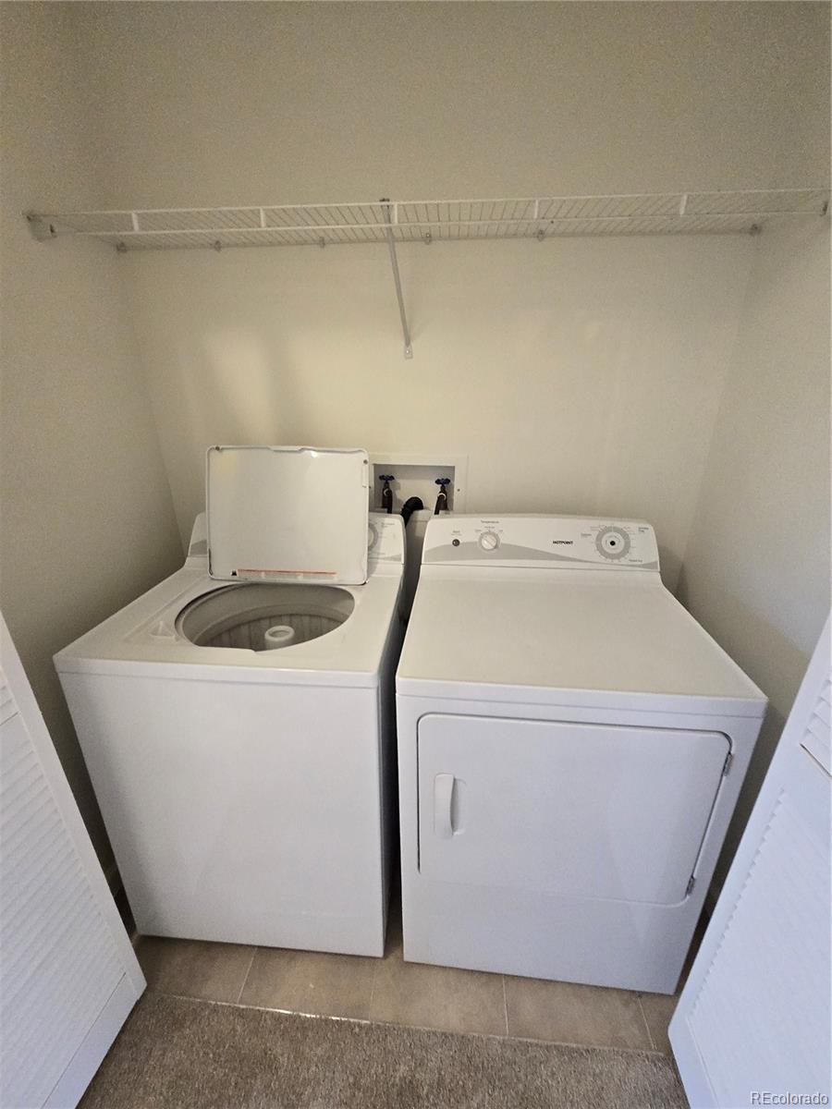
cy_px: 554
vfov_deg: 106.2
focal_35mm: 13
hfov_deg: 89.9
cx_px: 416
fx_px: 417
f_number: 2.2
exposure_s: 1/60
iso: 400
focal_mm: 2.2
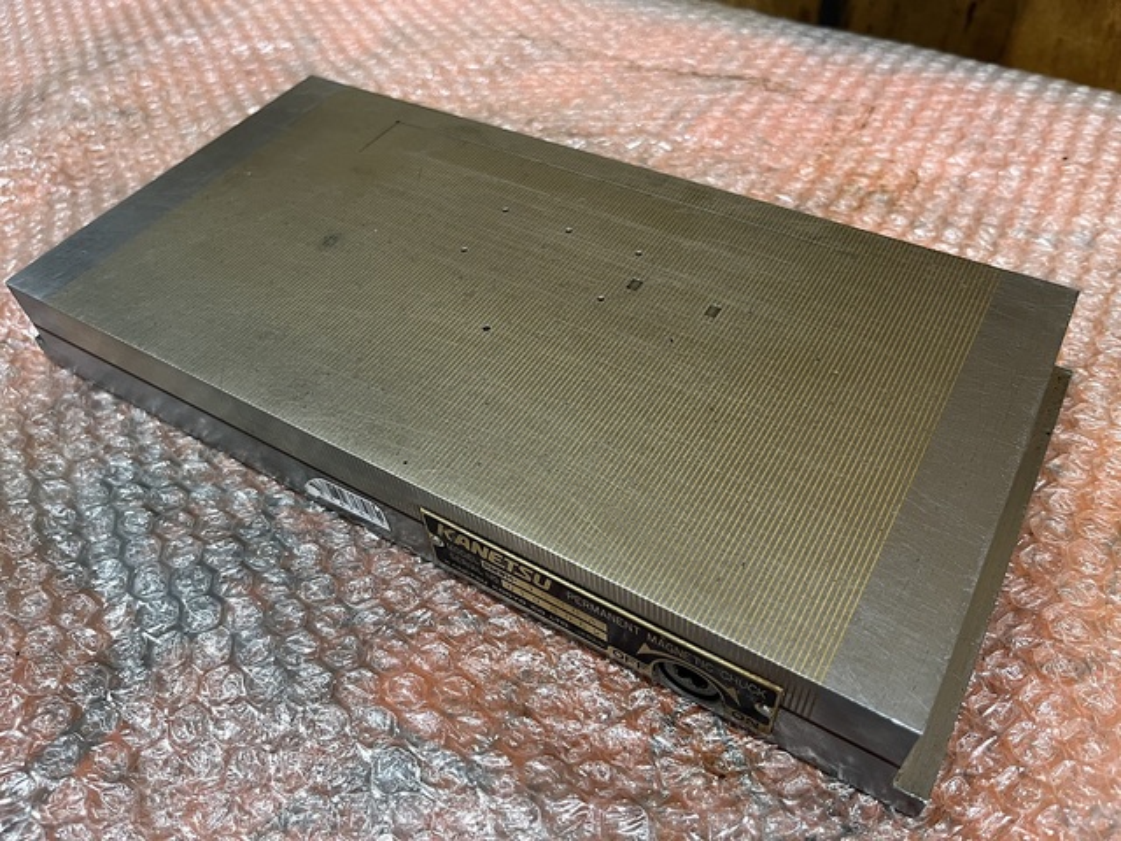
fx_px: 842
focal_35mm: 26
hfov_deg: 67.3
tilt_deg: -49.4
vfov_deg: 53.1
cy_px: 420
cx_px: 560
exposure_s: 1/50
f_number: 1.6
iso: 125
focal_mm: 5.1
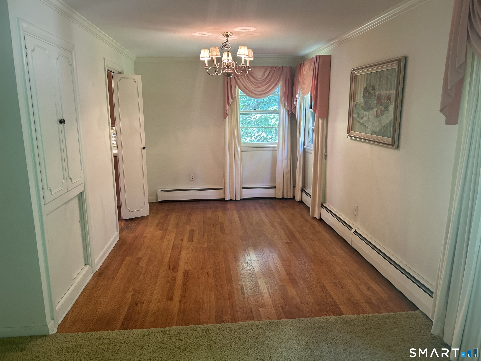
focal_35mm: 26
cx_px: 240
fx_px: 361
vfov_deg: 53.1
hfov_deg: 67.3
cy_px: 180
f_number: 1.5
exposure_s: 1/60
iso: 160
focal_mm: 5.7
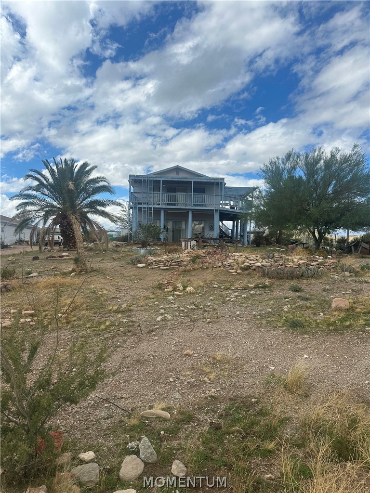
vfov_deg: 71.6
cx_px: 185
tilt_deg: +1.0
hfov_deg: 56.8
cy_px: 246
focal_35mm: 24
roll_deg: -3.3
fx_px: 342
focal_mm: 6.86
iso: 80
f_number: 1.78
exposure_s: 1/5263
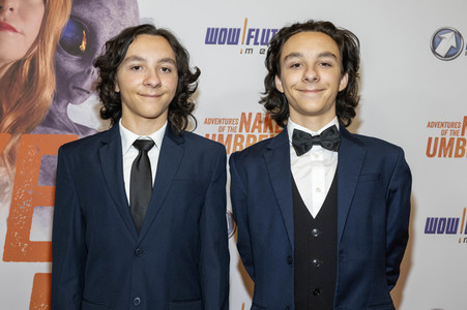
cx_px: 234
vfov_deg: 31.1
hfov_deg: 45.5
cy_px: 155
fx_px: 557
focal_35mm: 43
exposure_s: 1/200
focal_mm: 43
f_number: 5.6
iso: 800
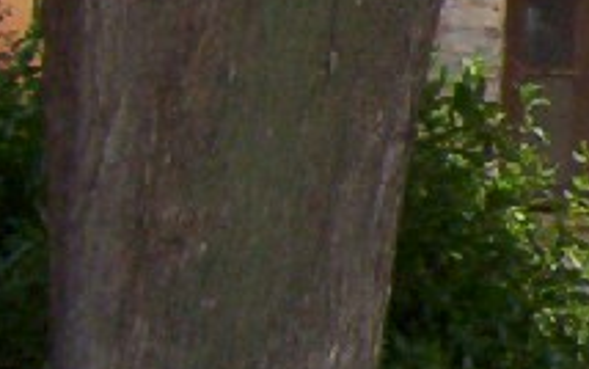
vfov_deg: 6.2
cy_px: -47
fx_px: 3389
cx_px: 1519
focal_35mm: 211
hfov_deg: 8.8
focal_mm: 5.54
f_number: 5.24
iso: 100
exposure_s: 1/533
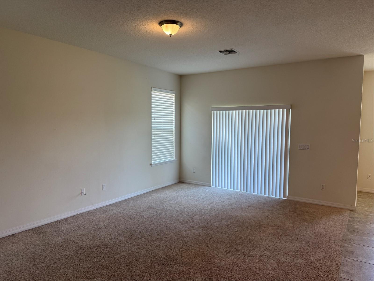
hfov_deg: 71.6
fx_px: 259
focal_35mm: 24
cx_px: 187
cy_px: 140
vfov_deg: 56.8
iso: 100
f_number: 1.78
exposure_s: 1/120
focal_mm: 6.76
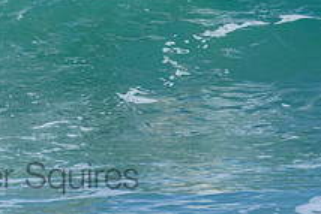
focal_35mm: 2169
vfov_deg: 0.6
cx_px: 22
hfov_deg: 1.0
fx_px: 19353
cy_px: -73
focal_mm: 800
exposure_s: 1/2000
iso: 2000
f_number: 11
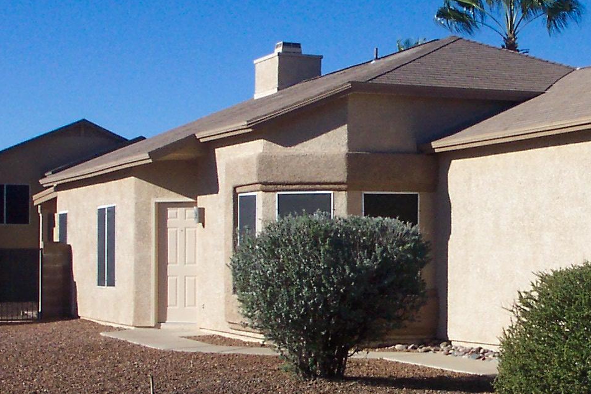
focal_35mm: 90
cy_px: 243
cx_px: 451
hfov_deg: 22.4
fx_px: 1478
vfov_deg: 15.2
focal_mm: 7.5
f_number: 9.5
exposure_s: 1/250
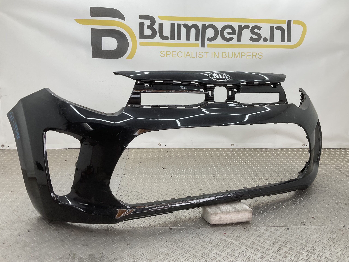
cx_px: 174
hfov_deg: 61.7
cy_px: 131
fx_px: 292
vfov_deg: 48.2
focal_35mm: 29
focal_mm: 3
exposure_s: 1/100
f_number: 1.8
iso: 20
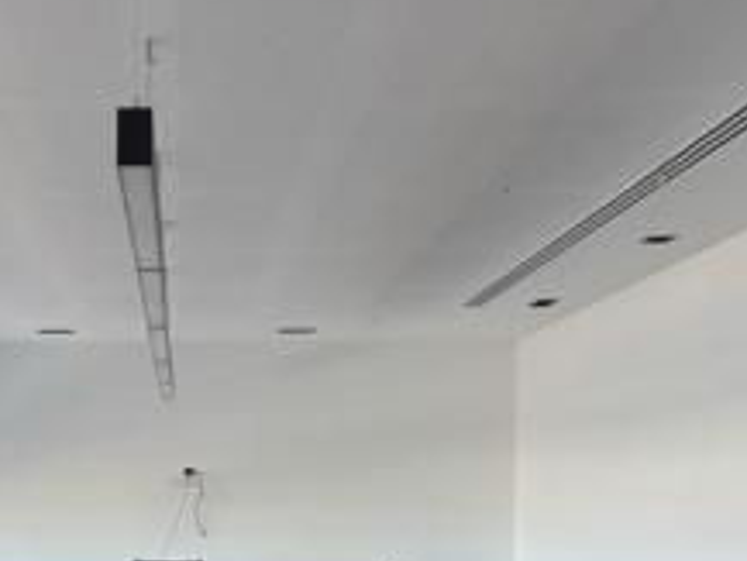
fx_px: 1295
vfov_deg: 23.6
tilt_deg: -1.0
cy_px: 535
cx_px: 131
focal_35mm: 60
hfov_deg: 31.2
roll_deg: +0.5
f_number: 1.6
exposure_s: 1/50
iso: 125
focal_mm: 4.2
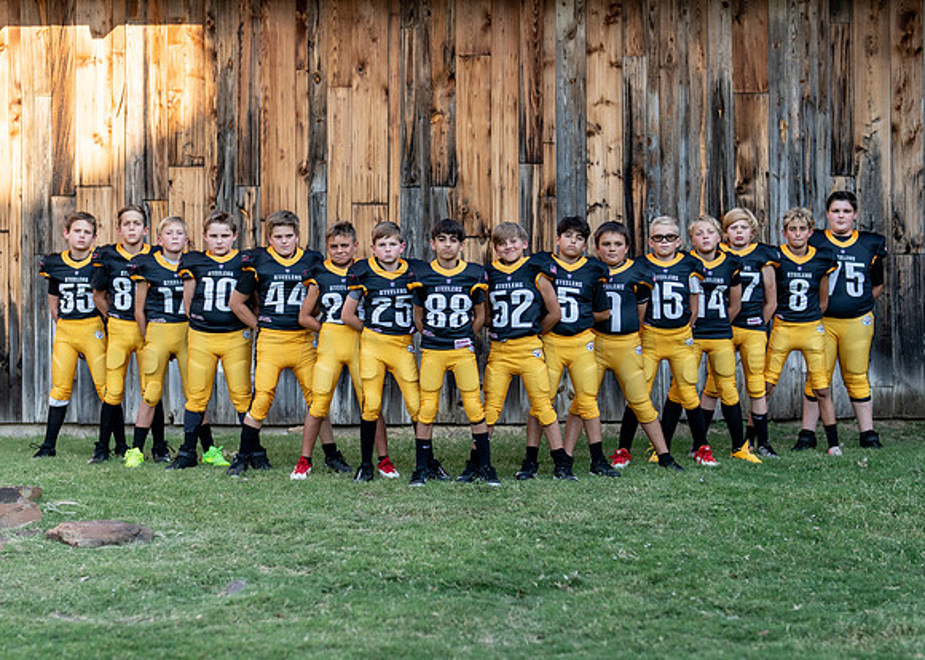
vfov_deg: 19.8
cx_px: 475
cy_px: 365
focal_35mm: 72
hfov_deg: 27.5
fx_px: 1890
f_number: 1.6
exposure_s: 1/1250
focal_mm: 50
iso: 100
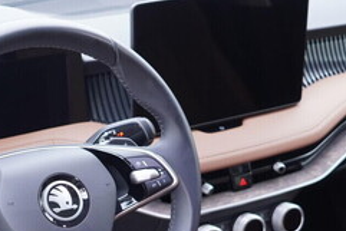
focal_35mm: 82
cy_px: 216
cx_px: 53
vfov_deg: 16.4
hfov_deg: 24.2
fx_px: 789
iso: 400
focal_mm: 24
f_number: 2.8
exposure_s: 1/40
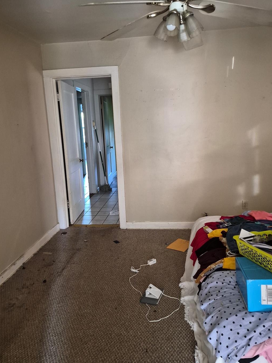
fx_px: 272
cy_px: 175
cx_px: 139
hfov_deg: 53.1
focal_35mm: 26
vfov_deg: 67.3
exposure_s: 1/120
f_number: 1.8
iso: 1600
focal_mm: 5.4
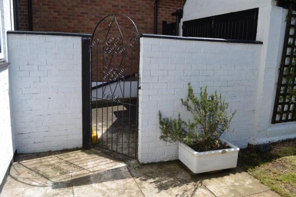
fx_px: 222
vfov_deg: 47.9
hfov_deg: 67.4
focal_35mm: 27
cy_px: 98
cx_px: 148
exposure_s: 1/200
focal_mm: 18
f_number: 7.1
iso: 100
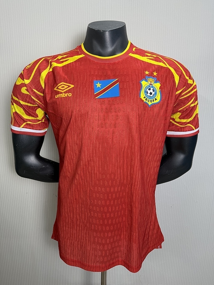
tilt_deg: -12.6
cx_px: 107
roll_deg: -0.7
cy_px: 142
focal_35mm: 24
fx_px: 198
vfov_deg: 71.6
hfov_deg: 56.8
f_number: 1.78
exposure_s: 1/50
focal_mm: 6.76
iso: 100
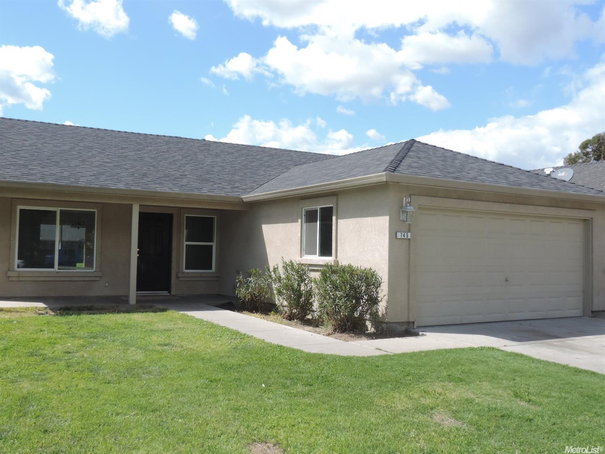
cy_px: 227
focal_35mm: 35
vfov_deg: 40.7
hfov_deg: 52.6
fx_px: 612
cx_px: 302
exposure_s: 1/2000
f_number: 3.3
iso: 250
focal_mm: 6.2
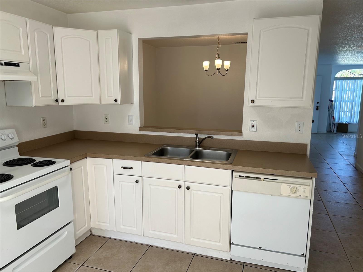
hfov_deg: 67.3
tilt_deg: -8.9
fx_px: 273
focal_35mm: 26
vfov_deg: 53.1
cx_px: 182
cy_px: 136
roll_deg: +0.1
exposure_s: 1/120
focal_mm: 5.7
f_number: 1.5
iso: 32
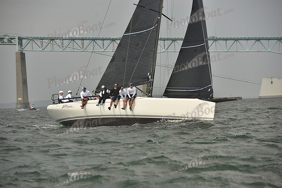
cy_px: 94
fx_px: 1410
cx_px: 141
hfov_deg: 11.4
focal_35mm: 180
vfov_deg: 7.6
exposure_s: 1/640
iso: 250
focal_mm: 180
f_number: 6.3
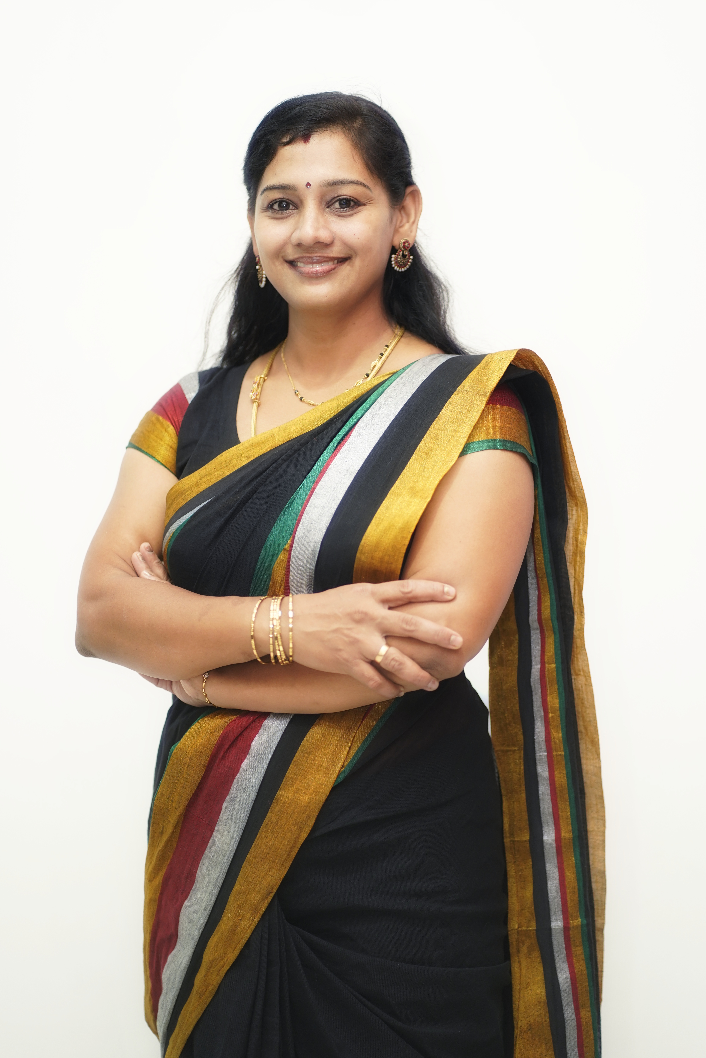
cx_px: 353
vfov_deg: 23.9
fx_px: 2500
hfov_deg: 16.1
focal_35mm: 85
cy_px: 529
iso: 640
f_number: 1.8
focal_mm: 85
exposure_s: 1/80
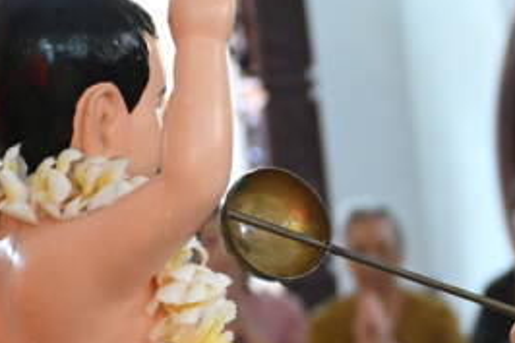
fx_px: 2645
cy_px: 504
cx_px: 893
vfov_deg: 7.3
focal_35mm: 185
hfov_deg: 10.5
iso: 2500
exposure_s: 1/320
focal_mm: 41
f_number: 2.8
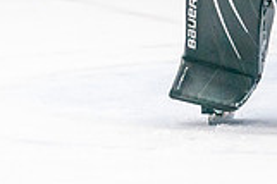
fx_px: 4212
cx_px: 279
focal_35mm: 548
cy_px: -106
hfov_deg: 3.8
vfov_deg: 2.5
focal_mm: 128
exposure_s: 1/1250
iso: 3200
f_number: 2.8
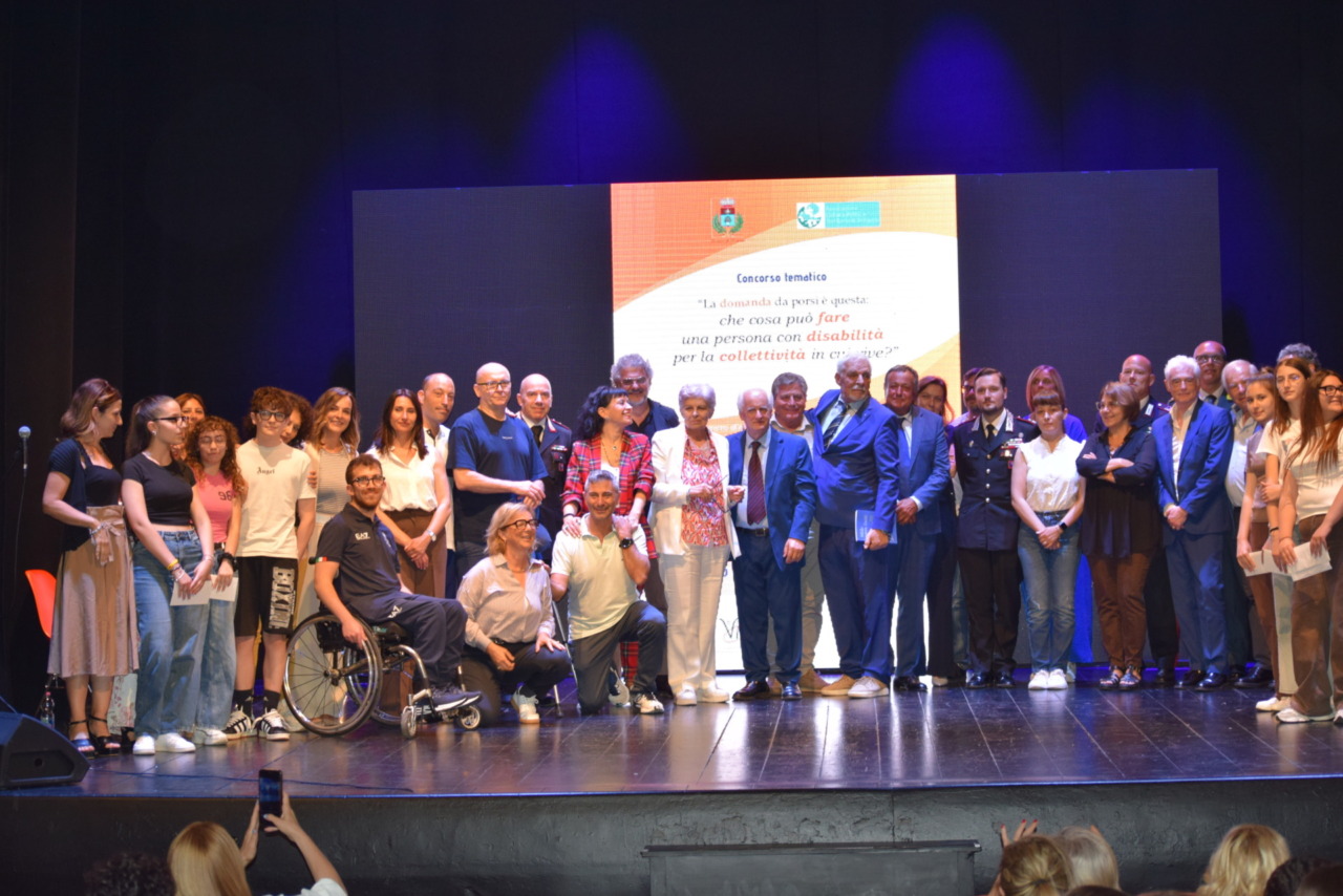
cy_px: 448
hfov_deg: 24.6
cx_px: 672
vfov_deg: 16.6
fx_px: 3078
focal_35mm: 82
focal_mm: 55
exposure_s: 1/100
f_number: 5
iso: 800
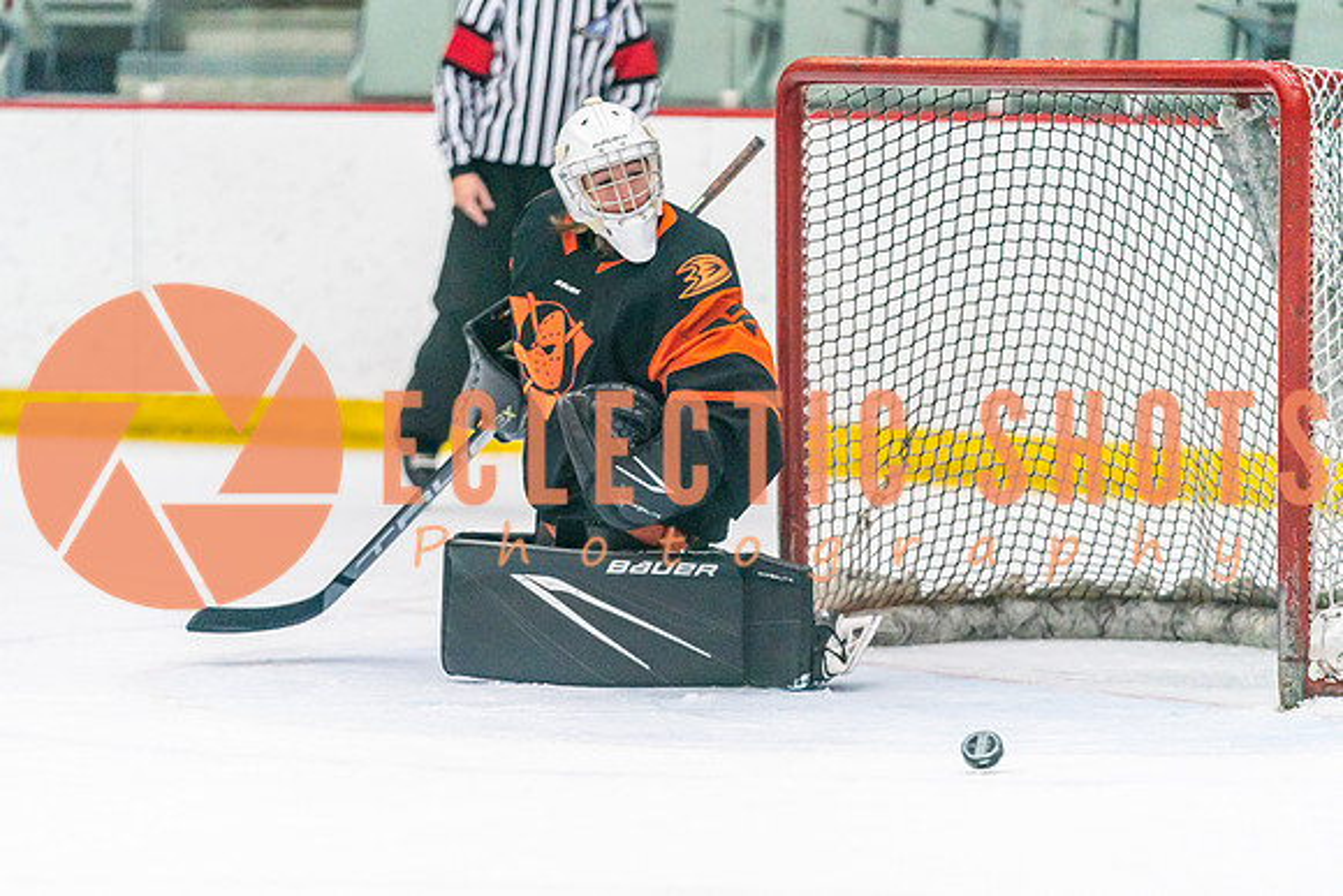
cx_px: 597
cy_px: 498
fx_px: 8870
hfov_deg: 8.7
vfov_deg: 5.8
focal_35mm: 238
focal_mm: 200
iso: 3200
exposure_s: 1/1250
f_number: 2.8
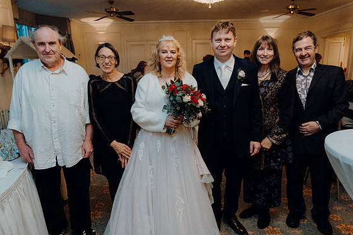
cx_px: 178
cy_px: 119
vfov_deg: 51.3
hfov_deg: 71.5
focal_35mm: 25
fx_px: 245
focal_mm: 24
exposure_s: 1/160
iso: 2500
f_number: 3.5
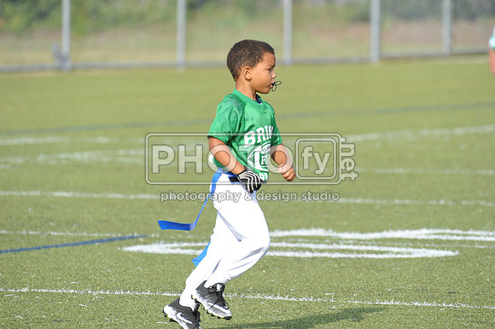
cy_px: 164
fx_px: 5497
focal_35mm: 400
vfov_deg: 3.4
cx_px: 248
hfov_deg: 5.2
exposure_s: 1/800
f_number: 7.1
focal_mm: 400
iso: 800
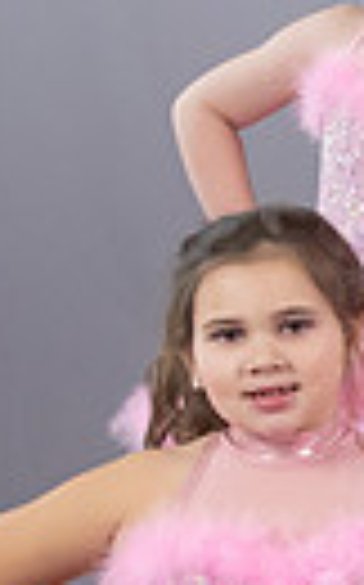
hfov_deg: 7.3
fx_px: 2529
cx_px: 1115
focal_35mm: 159
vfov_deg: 13.2
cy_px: 287
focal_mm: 24
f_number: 6.3
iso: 2500
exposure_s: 1/125
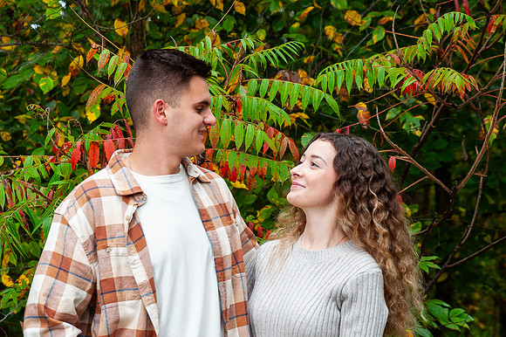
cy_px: 244
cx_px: 221
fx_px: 1319
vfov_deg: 14.5
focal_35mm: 94
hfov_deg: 21.7
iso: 400
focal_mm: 56
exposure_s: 1/160
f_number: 5
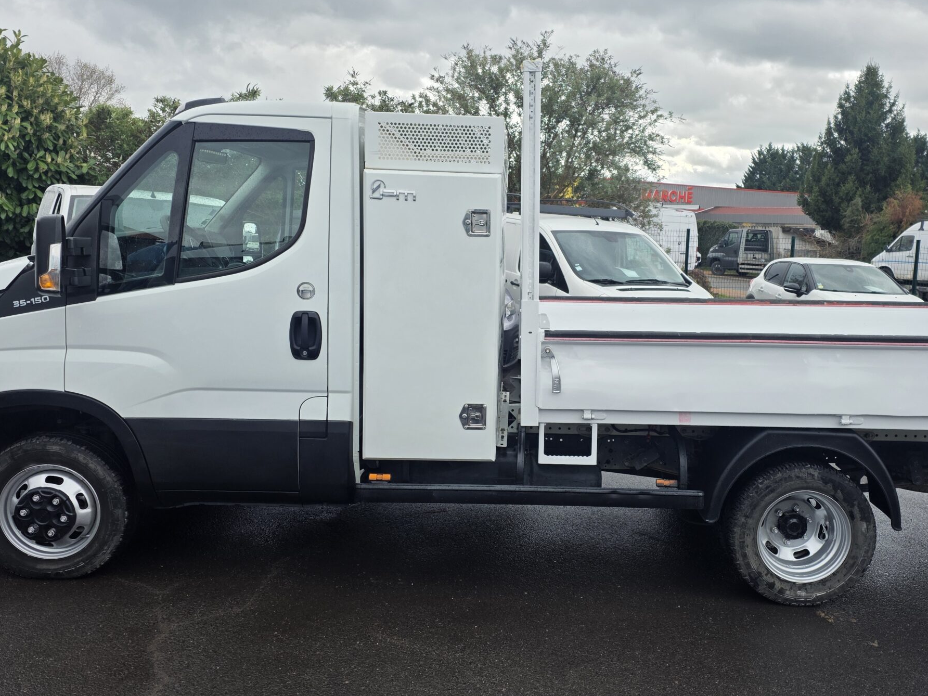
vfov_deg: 42.9
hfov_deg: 55.1
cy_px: 335
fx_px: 885
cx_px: 539
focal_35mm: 33
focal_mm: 6.25
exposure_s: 1/1700
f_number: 1.7
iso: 80
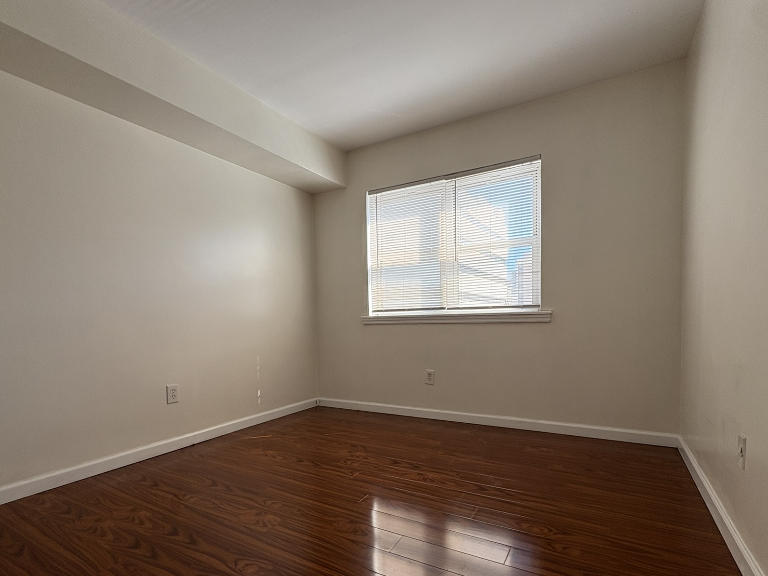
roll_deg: +1.3
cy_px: 345
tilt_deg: -2.0
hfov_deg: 87.7
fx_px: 399
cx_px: 379
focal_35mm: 18
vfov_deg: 70.9
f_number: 2.2
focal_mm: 2.22
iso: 64
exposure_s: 1/236
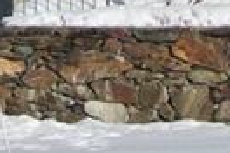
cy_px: -313
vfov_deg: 3.5
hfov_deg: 5.4
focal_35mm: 381
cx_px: -31
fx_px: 2434
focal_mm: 18.2
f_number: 5
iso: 100
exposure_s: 1/1000
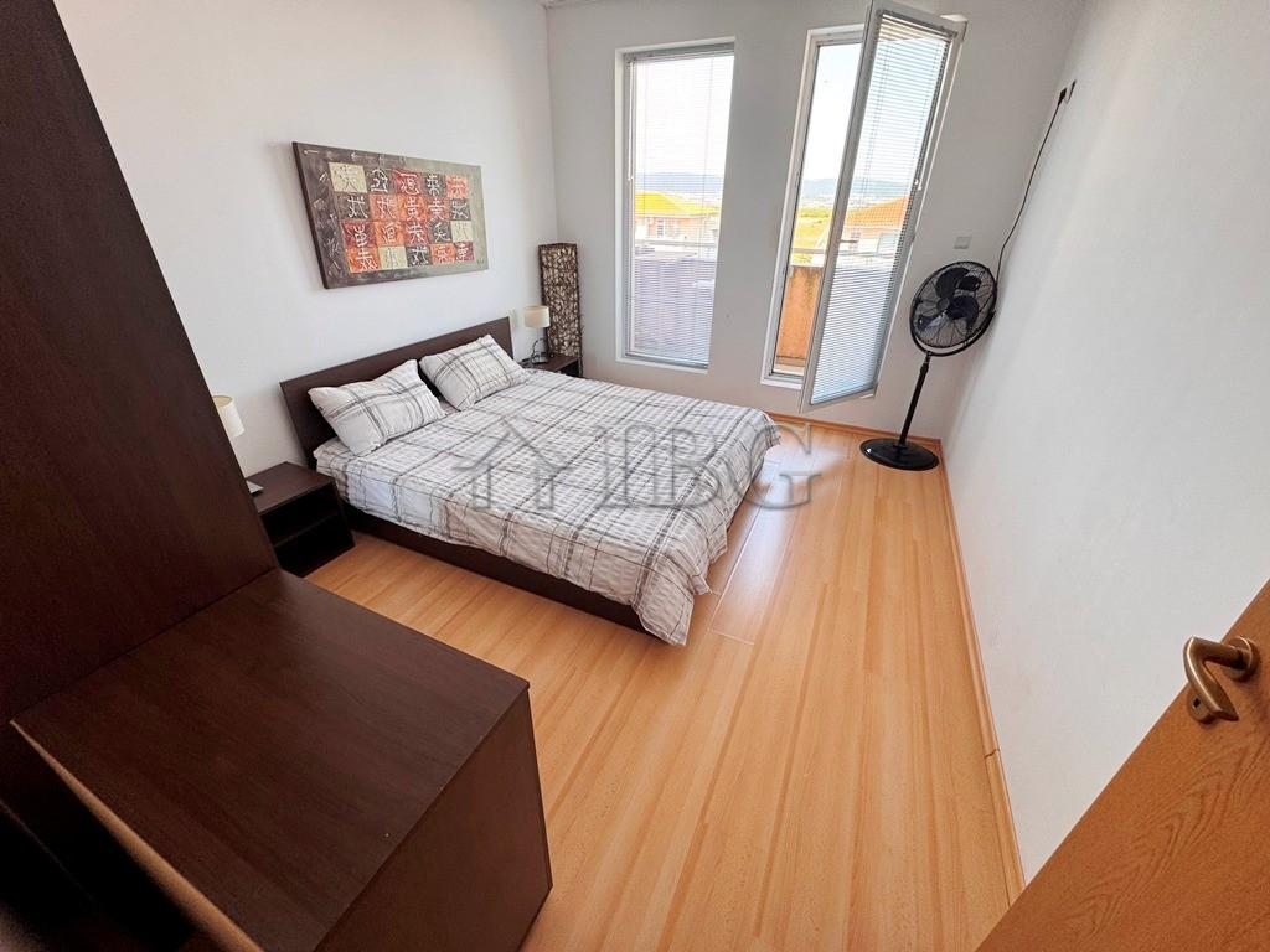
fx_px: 514
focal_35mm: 14
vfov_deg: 85.7
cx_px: 635
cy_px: 476
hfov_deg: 102.1
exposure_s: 1/99
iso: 100
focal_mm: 2.22
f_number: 2.2
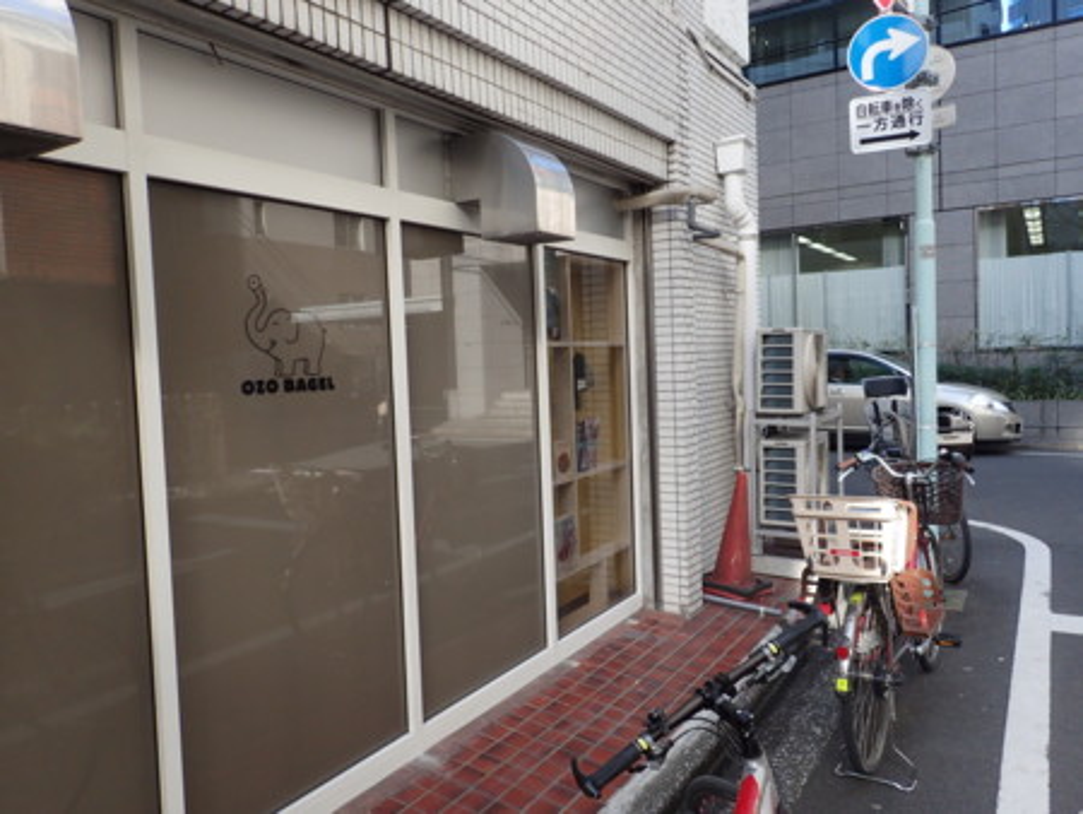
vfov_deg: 54.9
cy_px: 407
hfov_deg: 69.4
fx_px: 783
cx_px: 542
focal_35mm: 25
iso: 200
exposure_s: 1/400
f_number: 2.8
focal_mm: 4.5
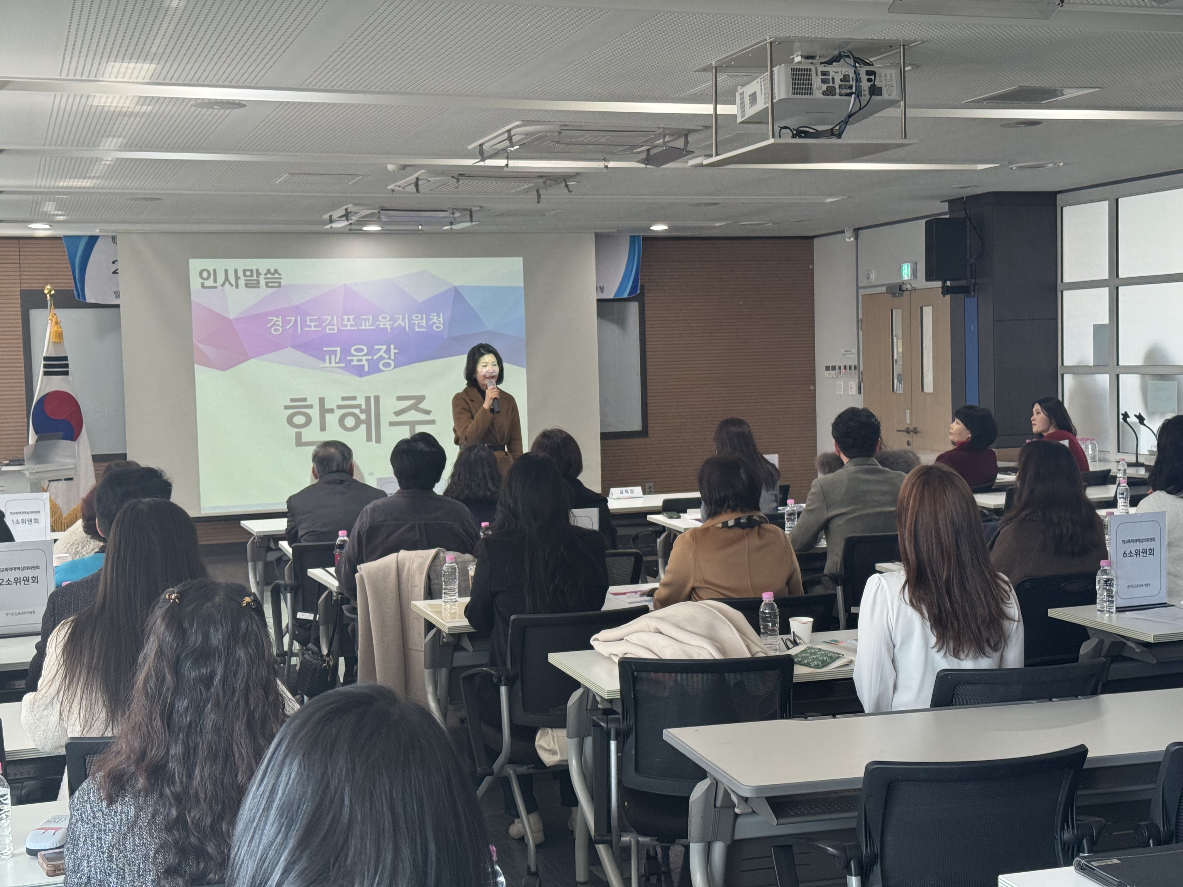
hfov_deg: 39.7
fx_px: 1640
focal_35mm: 48
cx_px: 592
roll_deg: +2.0
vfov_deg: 30.3
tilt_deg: -2.9
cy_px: 444
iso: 100
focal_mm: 6.76
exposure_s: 1/120
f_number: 1.78
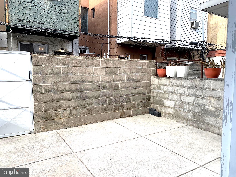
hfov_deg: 67.3
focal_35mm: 26
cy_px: 88
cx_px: 118
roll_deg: -0.7
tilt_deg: -4.7
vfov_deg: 53.1
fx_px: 177
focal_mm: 4.25
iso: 25
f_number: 1.8
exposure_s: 1/564
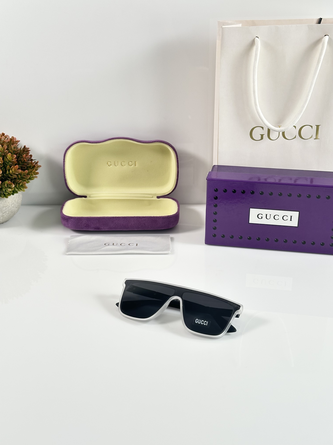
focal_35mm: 48
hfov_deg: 30.3
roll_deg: -0.4
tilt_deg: -25.9
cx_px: 166
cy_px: 222
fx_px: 616
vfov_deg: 39.7
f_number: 1.78
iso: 64
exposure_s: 1/100
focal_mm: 6.86
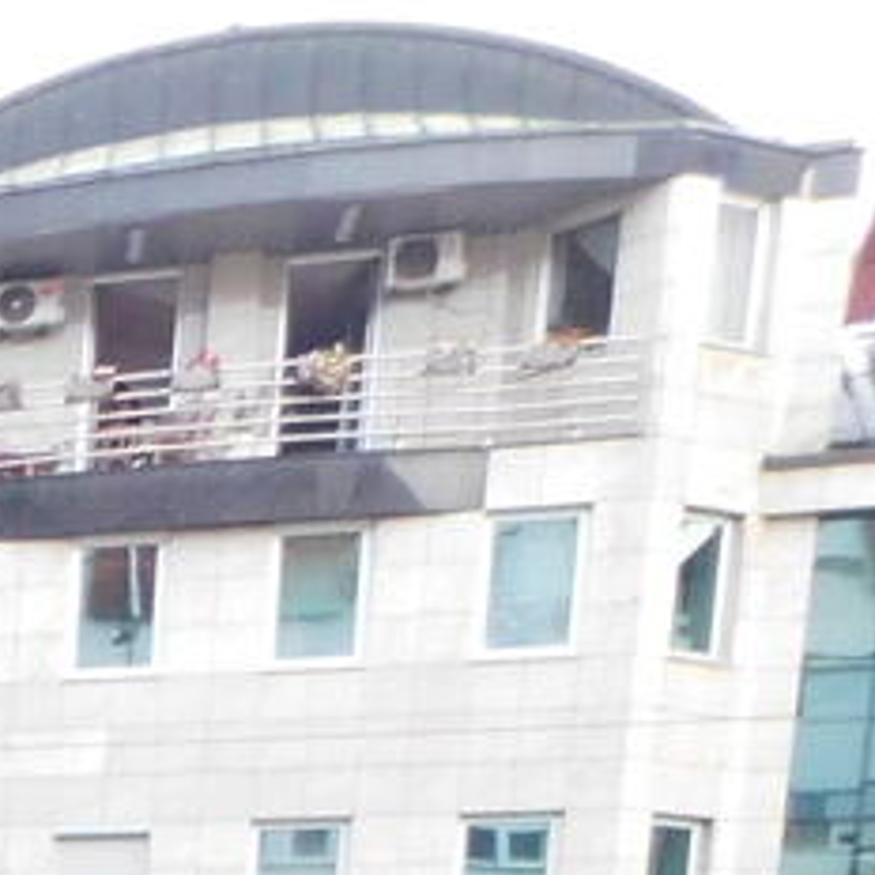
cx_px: -1263
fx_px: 3003
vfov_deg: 14.2
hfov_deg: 12.6
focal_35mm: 105
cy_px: 1690
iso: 400
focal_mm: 4
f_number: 3
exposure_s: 1/30
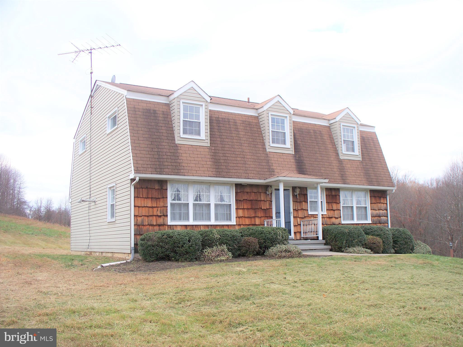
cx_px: 232
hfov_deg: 51.4
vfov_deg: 39.7
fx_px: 482
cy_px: 174
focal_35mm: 36
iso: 64
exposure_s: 1/160
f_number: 2.8
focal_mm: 7.54
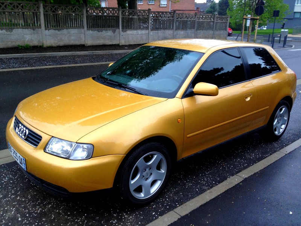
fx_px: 304
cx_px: 150
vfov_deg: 40.7
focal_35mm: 35
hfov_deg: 52.6
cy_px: 113
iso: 125
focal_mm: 4.28
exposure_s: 1/20
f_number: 2.4
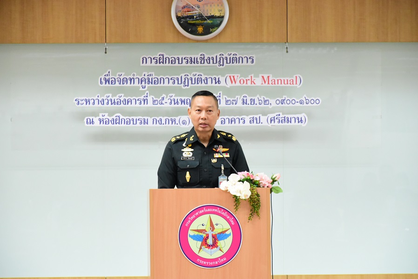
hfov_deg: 11.8
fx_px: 2022
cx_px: 209
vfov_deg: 7.9
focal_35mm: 174
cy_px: 140
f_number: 5.6
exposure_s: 1/100
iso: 5000
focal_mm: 116
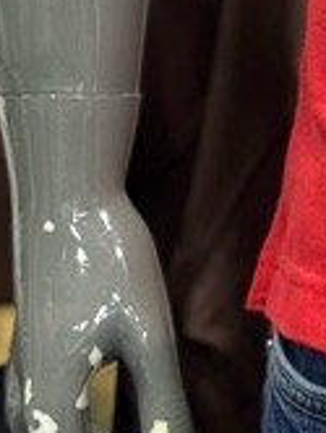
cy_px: -796
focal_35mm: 289
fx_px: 3620
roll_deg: -4.6
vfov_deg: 6.4
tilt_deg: -5.6
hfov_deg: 5.0
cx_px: 858
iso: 64
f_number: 1.78
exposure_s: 1/50
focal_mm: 6.76
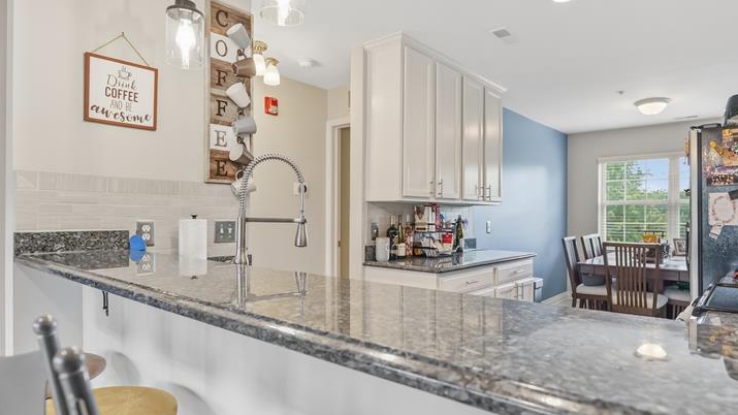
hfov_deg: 83.6
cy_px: 202
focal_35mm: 21
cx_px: 404
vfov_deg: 53.6
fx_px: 411
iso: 1000
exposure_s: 1/60
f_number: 4
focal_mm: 14
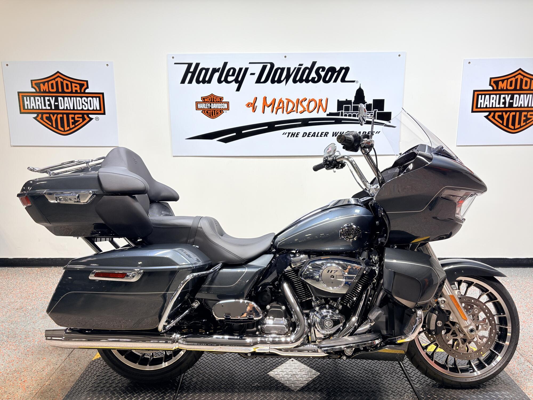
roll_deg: +0.7
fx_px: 400
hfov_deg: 67.3
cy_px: 200
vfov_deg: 53.1
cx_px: 266
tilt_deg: -11.1
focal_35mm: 26
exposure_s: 1/120
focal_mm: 5.96
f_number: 1.6
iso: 40
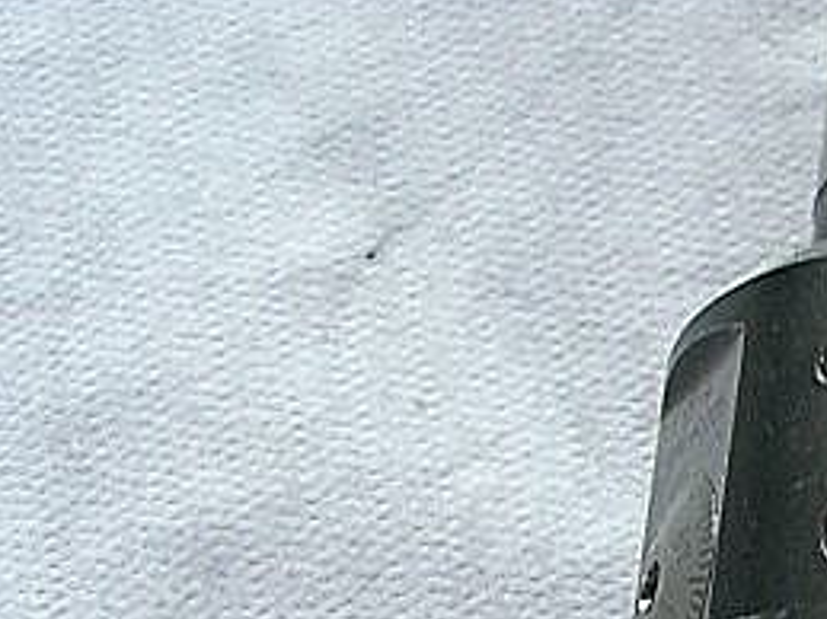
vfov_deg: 15.2
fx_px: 2245
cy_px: 727
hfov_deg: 19.5
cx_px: 1015
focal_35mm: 94
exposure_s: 1/80
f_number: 2.7
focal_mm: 6.2
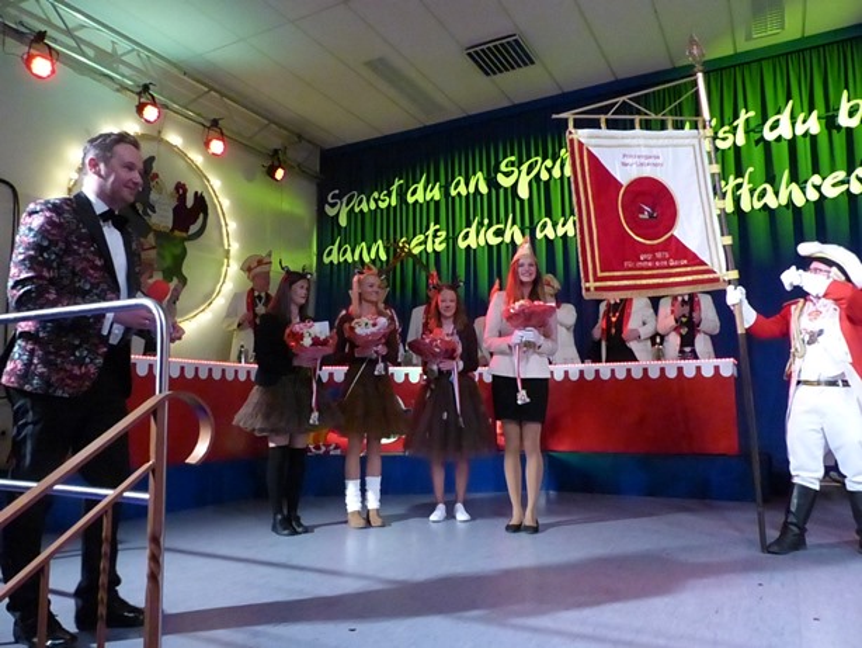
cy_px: 324
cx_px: 431
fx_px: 623
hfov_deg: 69.4
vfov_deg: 54.9
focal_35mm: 25
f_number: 4
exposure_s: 1/125
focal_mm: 4.5
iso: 1600
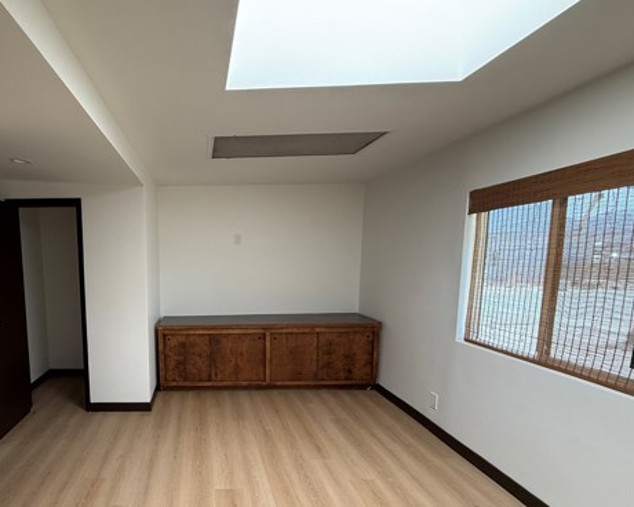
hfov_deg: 79.6
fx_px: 357
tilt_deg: -7.2
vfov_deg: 70.2
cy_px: 303
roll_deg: +0.8
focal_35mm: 19
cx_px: 194
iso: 160
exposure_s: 1/99
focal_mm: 2.22
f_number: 2.2
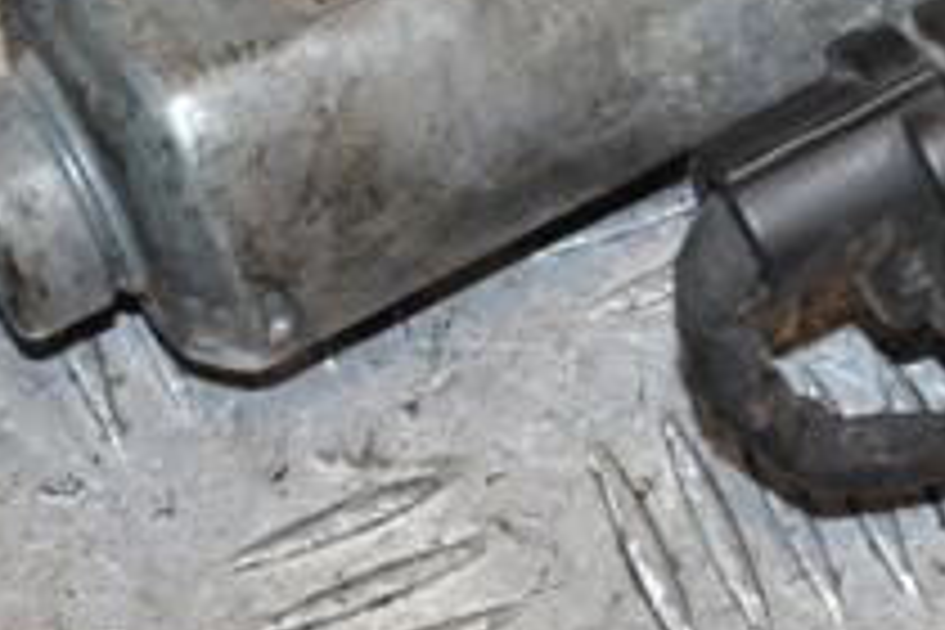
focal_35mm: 249
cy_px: -212
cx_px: 900
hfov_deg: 8.2
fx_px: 6536
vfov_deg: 5.5
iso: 800
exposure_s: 1/200
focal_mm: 58
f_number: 9
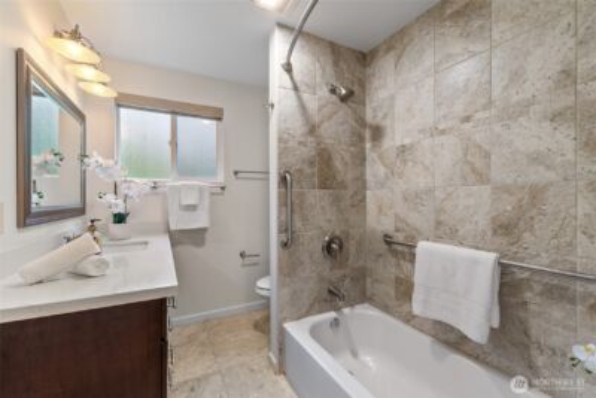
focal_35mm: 15
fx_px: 248
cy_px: 199
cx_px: 298
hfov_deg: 100.4
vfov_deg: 77.4
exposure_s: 3
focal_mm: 10
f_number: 8
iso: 100
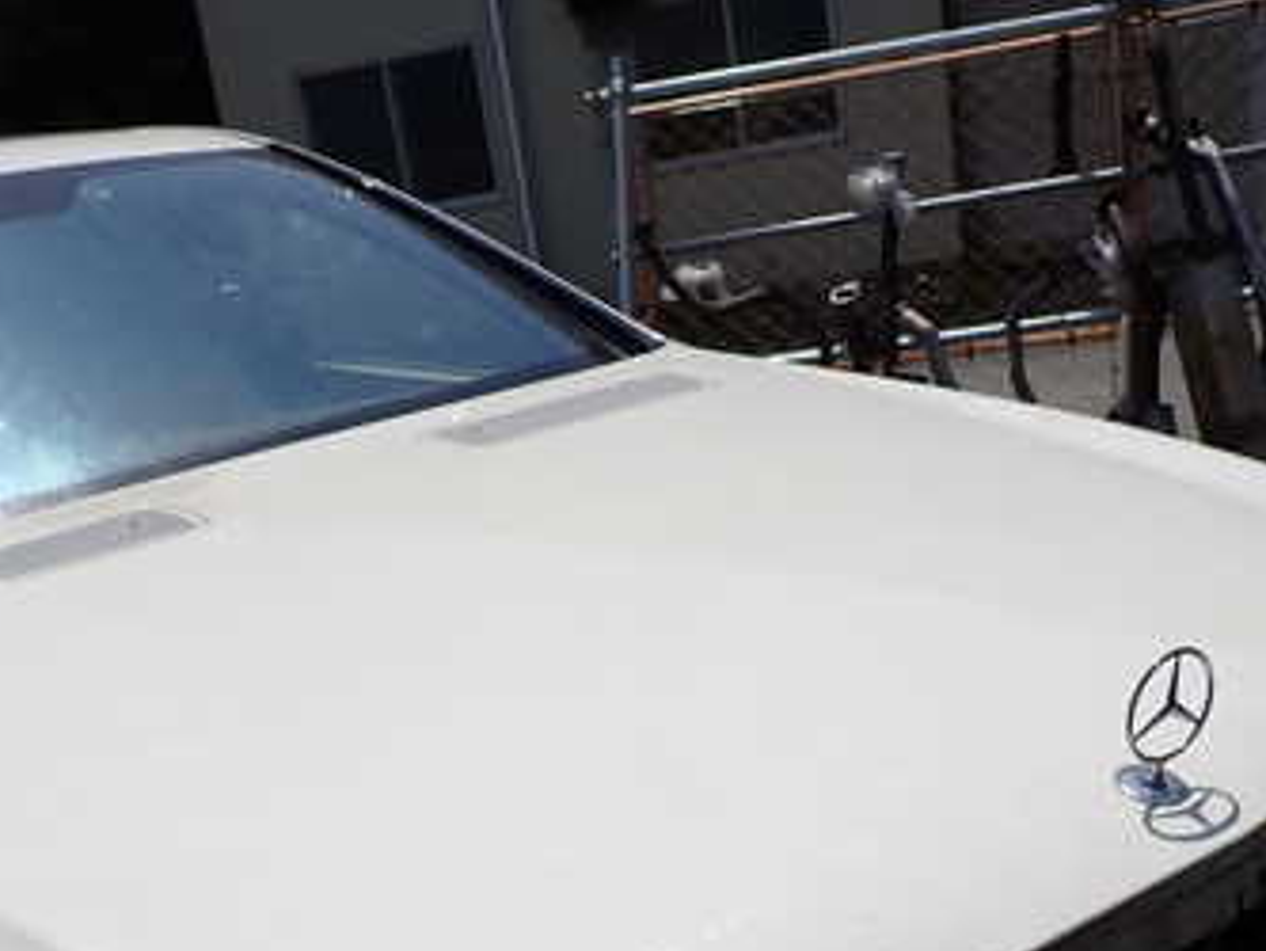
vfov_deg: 31.4
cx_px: 528
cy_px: 761
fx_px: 1646
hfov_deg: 41.9
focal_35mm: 45
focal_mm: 4.5
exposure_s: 1/500
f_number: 8
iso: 100
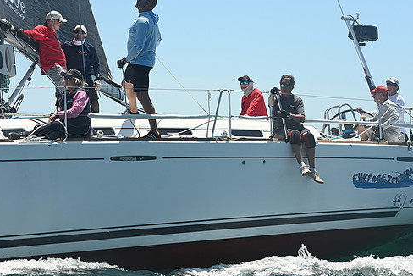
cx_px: 186
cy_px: 144
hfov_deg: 19.1
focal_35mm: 107
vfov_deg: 12.8
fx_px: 1228
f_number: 8
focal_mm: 90
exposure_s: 1/1000
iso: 320
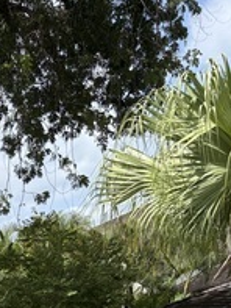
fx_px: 702
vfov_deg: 20.9
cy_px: 464
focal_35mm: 79
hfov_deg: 17.2
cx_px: -95
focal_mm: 5.96
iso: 64
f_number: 1.6
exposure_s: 1/3125
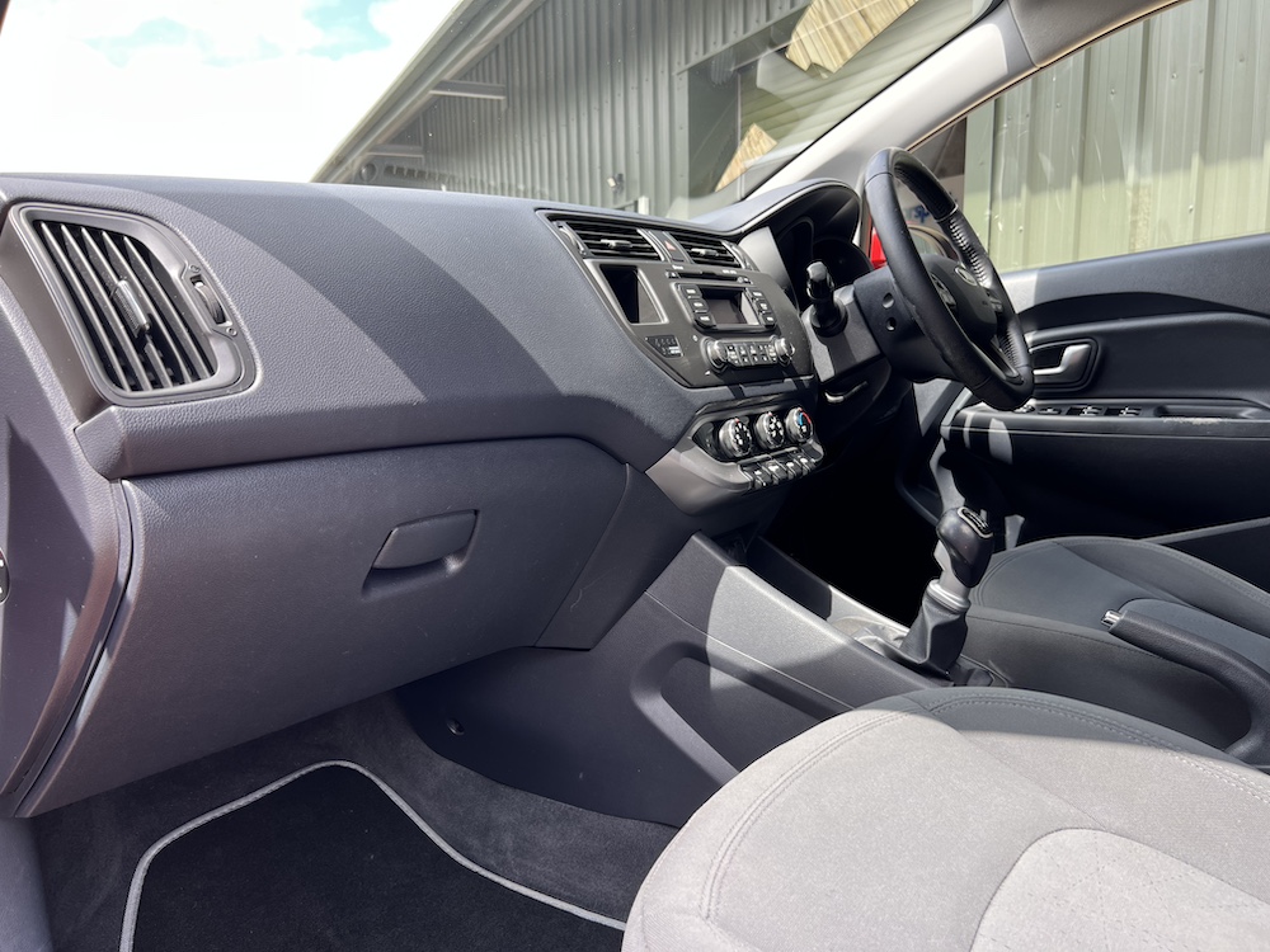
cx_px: 635
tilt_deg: -10.7
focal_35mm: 26
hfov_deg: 67.3
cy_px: 476
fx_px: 954
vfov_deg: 53.1
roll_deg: +1.6
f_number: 1.5
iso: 50
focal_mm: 5.7
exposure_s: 1/306
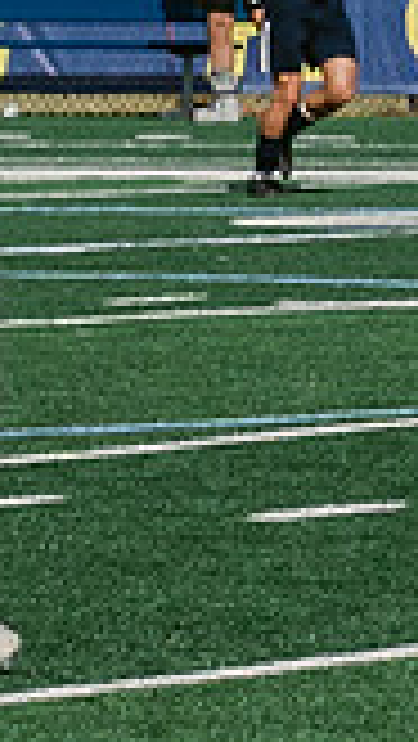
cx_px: -912
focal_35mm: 855
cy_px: 861
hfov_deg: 1.4
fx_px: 16821
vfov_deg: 2.5
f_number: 5.6
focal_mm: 70
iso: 640
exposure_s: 1/4000
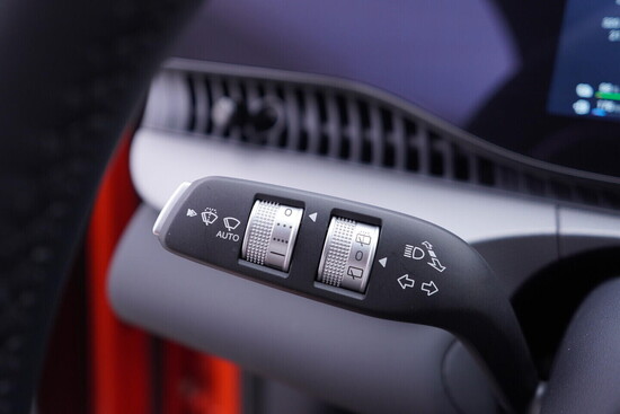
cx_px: 310
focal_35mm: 36
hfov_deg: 53.1
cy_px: 207
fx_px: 620
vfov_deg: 36.9
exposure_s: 1/40
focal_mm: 24
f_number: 2.8
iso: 125
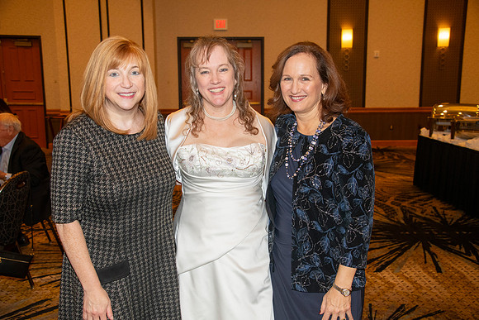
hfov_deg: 46.4
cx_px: 240
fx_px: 559
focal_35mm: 42
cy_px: 160
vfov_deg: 31.9
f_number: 5.6
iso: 2000
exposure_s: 1/60
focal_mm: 42
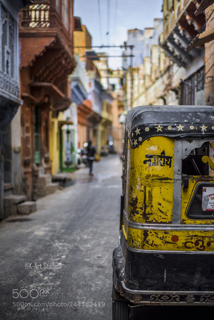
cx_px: 107
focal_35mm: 50
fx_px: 445
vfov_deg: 39.6
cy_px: 160
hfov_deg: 27.0
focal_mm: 50
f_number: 1.8
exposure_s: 1/500
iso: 100
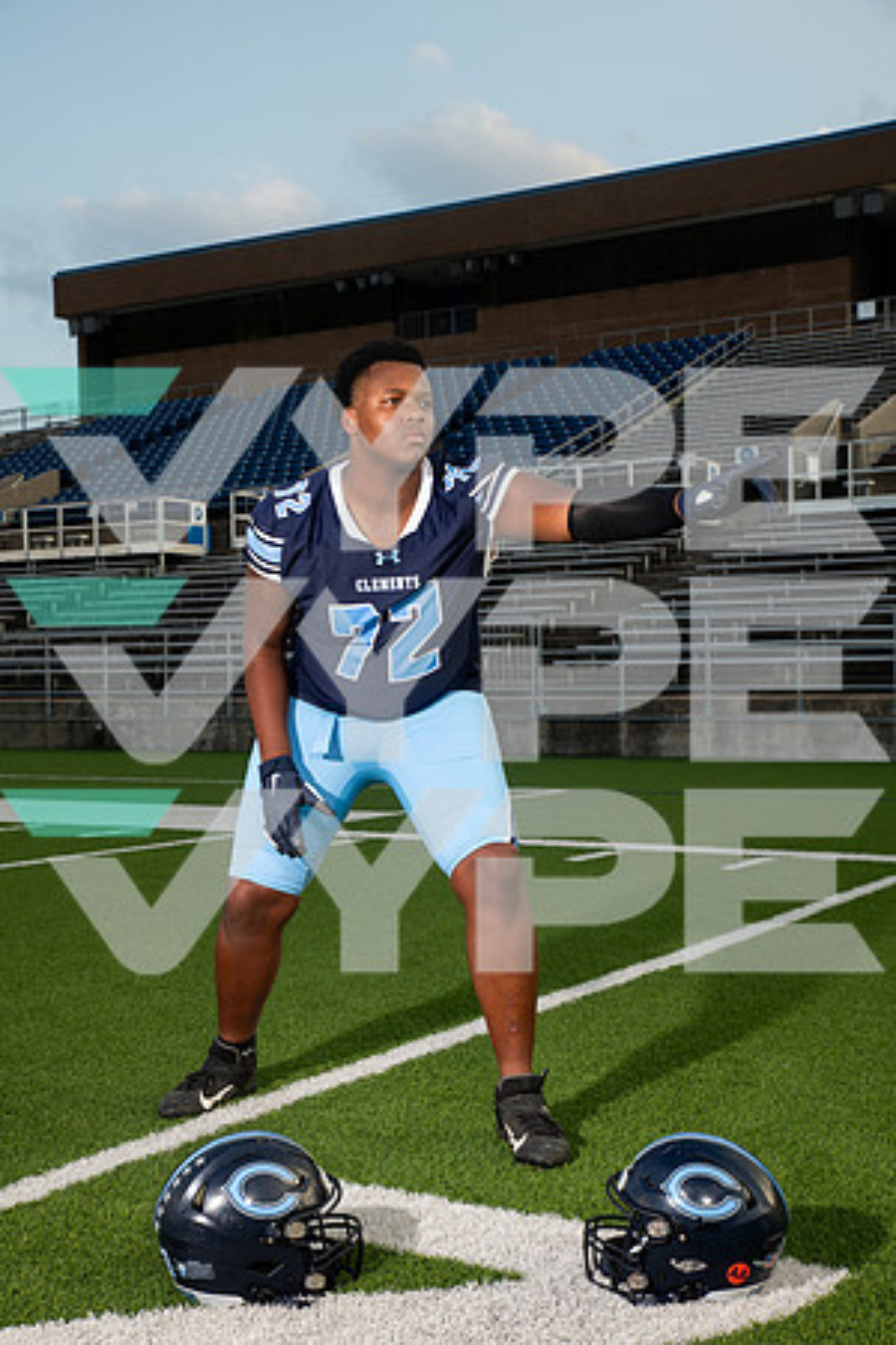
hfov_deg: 29.2
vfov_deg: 42.7
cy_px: 672
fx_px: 1717
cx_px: 448
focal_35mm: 46
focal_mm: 46
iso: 160
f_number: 7.1
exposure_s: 1/320
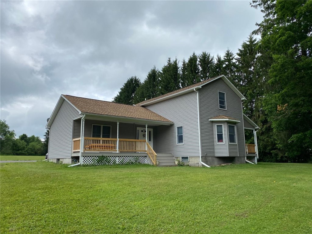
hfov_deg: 67.3
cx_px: 156
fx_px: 234
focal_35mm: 26
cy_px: 117
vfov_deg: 53.0
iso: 32
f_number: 1.8
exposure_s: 1/2066
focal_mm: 4.25
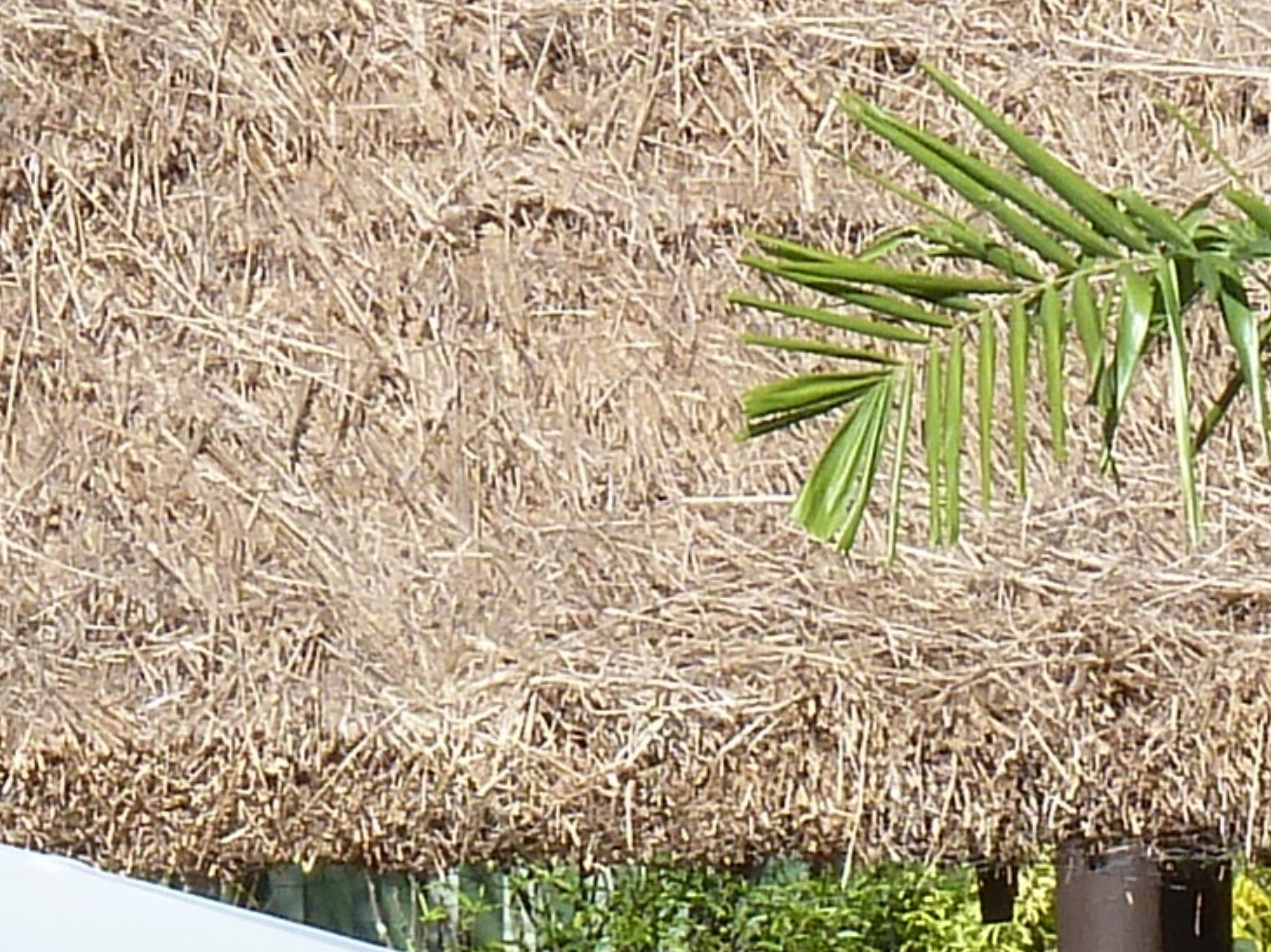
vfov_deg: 2.3
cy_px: 1223
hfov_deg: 3.0
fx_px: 23899
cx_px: 897
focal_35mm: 651
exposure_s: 1/320
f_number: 4.4
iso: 80
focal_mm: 19.5
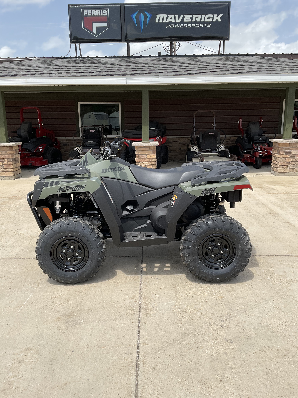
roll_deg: +1.4
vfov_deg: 61.7
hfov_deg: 48.2
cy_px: 199
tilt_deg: -13.0
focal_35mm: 29
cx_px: 149
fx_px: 333
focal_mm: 3
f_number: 1.8
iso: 16
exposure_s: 1/1675
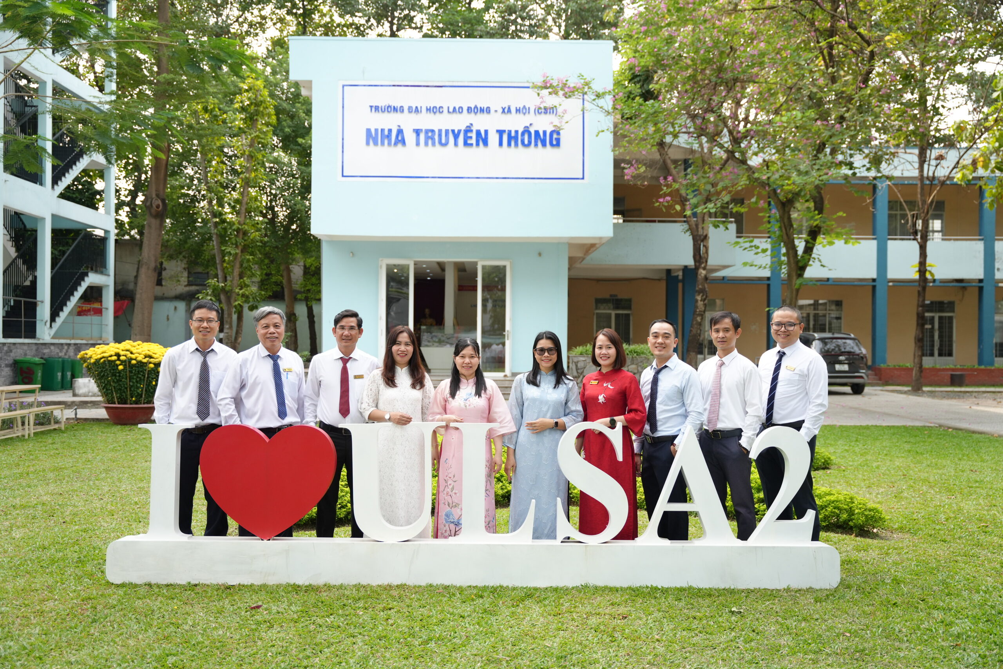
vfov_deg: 36.2
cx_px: 502
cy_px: 334
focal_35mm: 37
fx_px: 1022
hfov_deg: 52.3
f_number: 2.8
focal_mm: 36.7
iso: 500
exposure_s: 1/1000
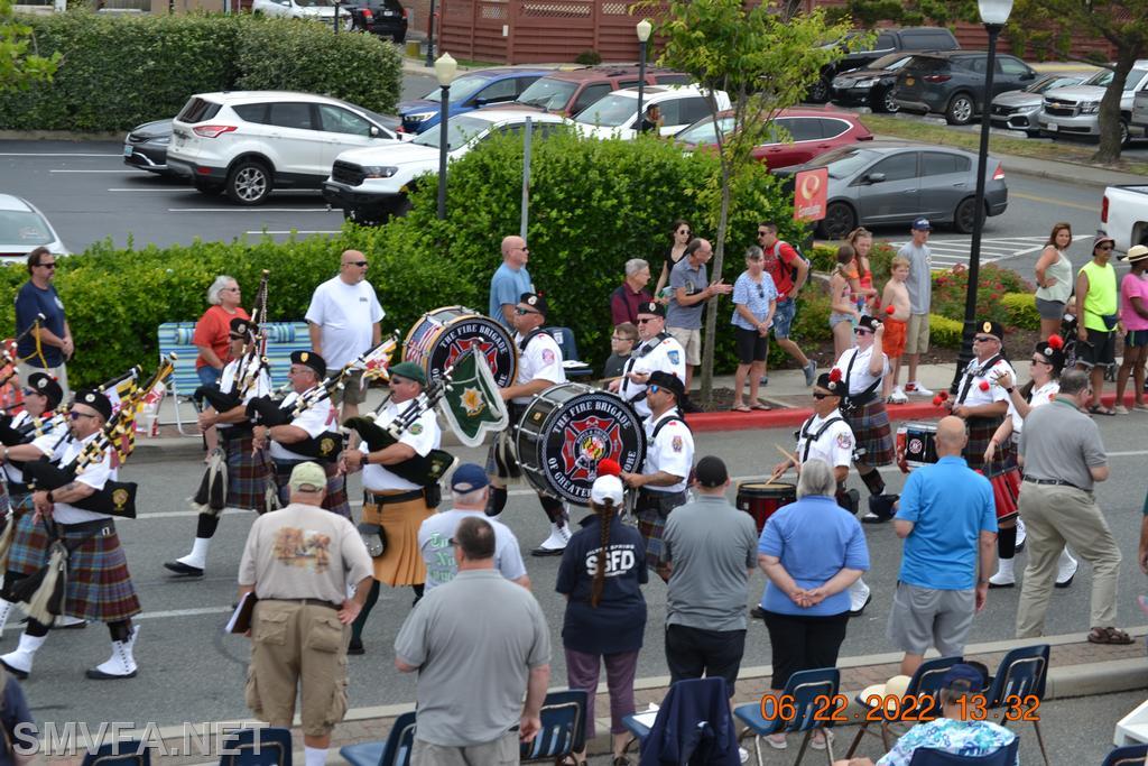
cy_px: 383
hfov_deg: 24.6
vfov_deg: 16.6
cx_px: 574
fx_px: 2631
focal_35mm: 82
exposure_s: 1/160
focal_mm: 55
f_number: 6.3
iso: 100
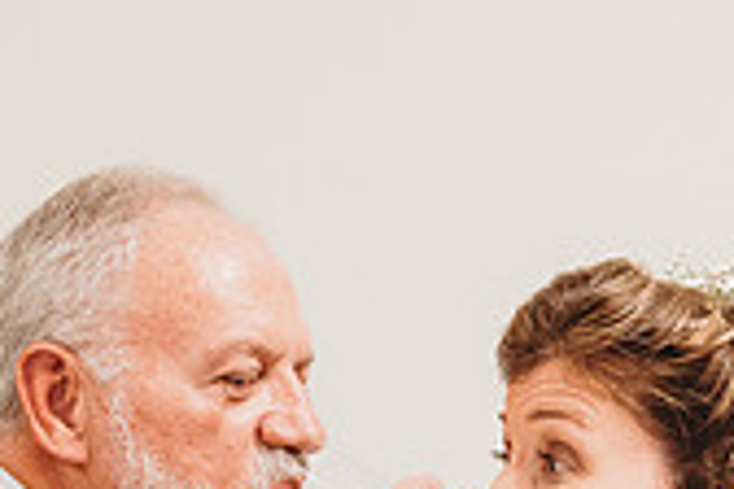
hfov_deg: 12.4
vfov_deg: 8.1
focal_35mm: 166
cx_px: 288
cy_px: 696
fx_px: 3384
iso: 4000
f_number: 4
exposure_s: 1/200
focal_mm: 48
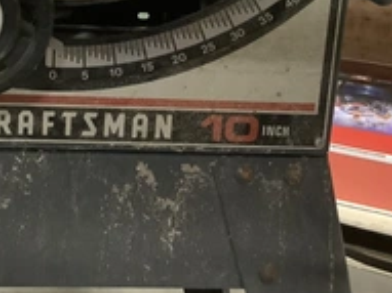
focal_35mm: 65
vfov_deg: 22.0
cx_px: 74
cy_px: 25
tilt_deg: -13.4
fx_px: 736
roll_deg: -3.2
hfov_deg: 29.1
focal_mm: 3.3
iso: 800
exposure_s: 1/17
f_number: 2.4
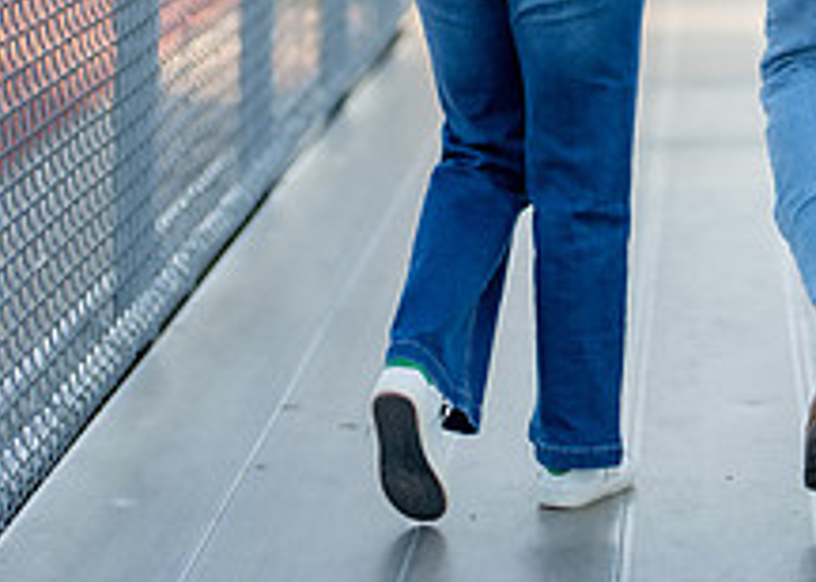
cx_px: 762
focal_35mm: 181
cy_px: -207
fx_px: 4192
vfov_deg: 7.8
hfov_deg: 11.0
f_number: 1.2
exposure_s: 1/1600
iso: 100
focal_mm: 50
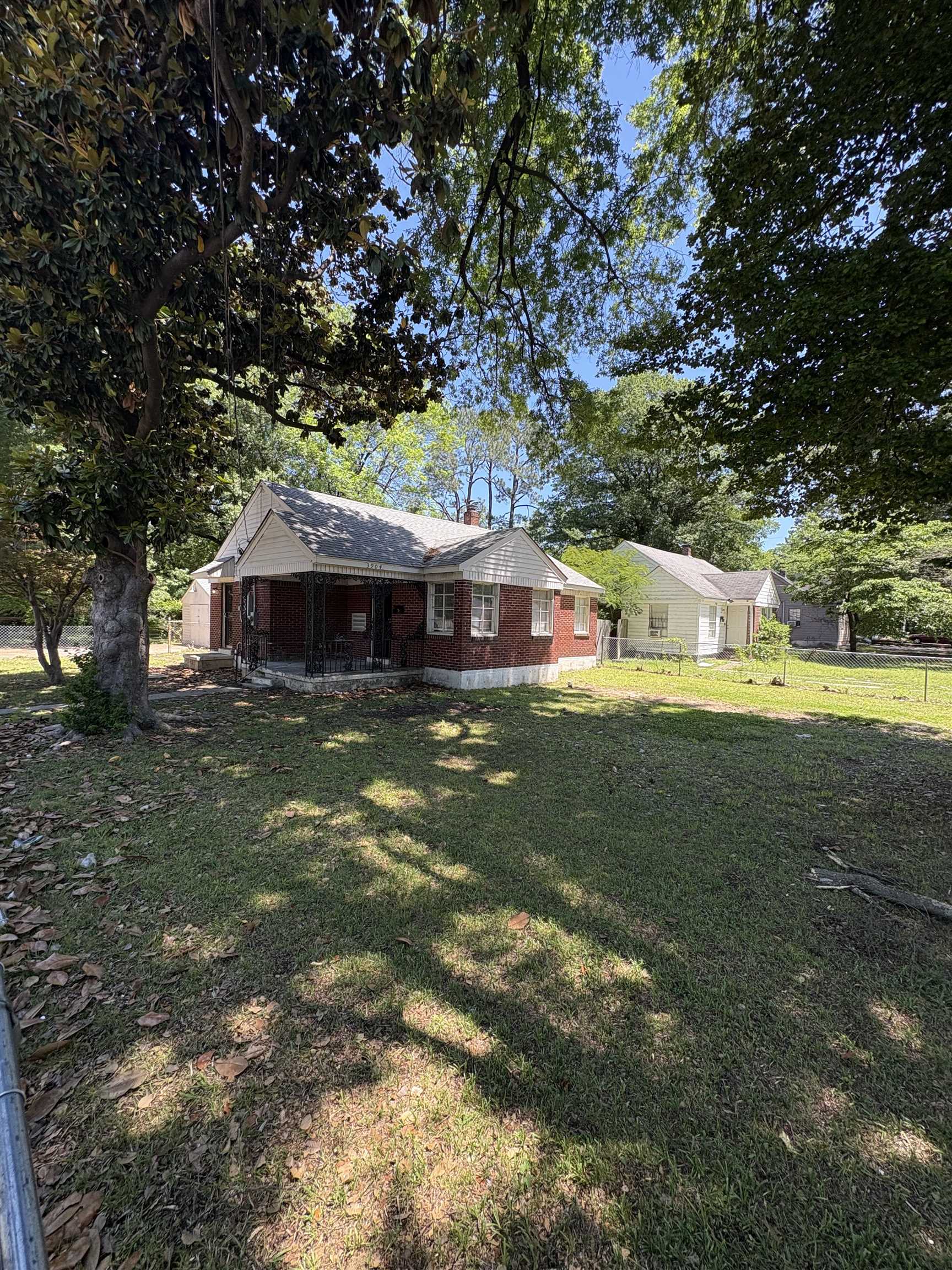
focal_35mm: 14
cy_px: 635
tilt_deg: +0.1
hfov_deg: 85.7
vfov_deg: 102.1
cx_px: 476
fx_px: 513
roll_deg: -2.2
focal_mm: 2.22
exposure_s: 1/370
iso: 50
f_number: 2.2
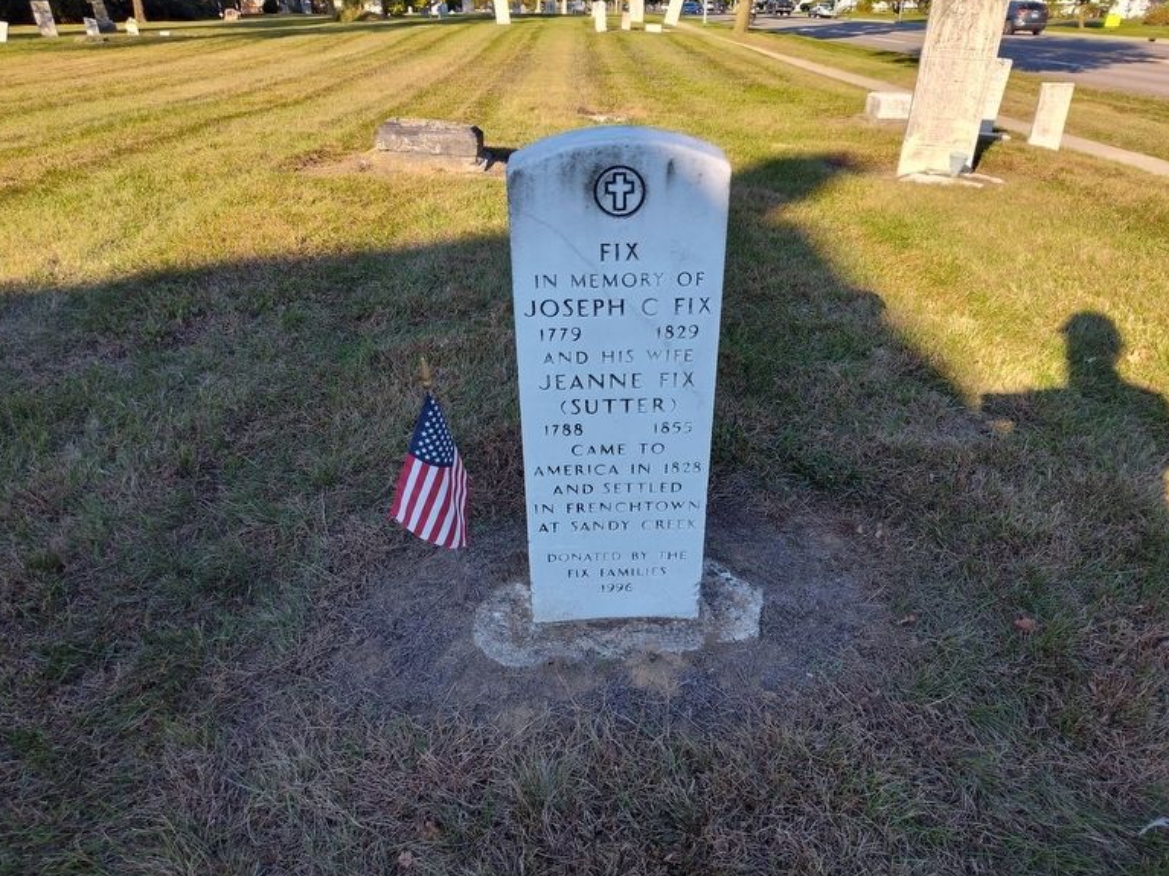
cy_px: 436
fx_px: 810
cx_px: 597
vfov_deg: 56.8
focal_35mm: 24
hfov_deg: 71.6
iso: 100
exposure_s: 1/612
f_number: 1.8
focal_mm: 5.56
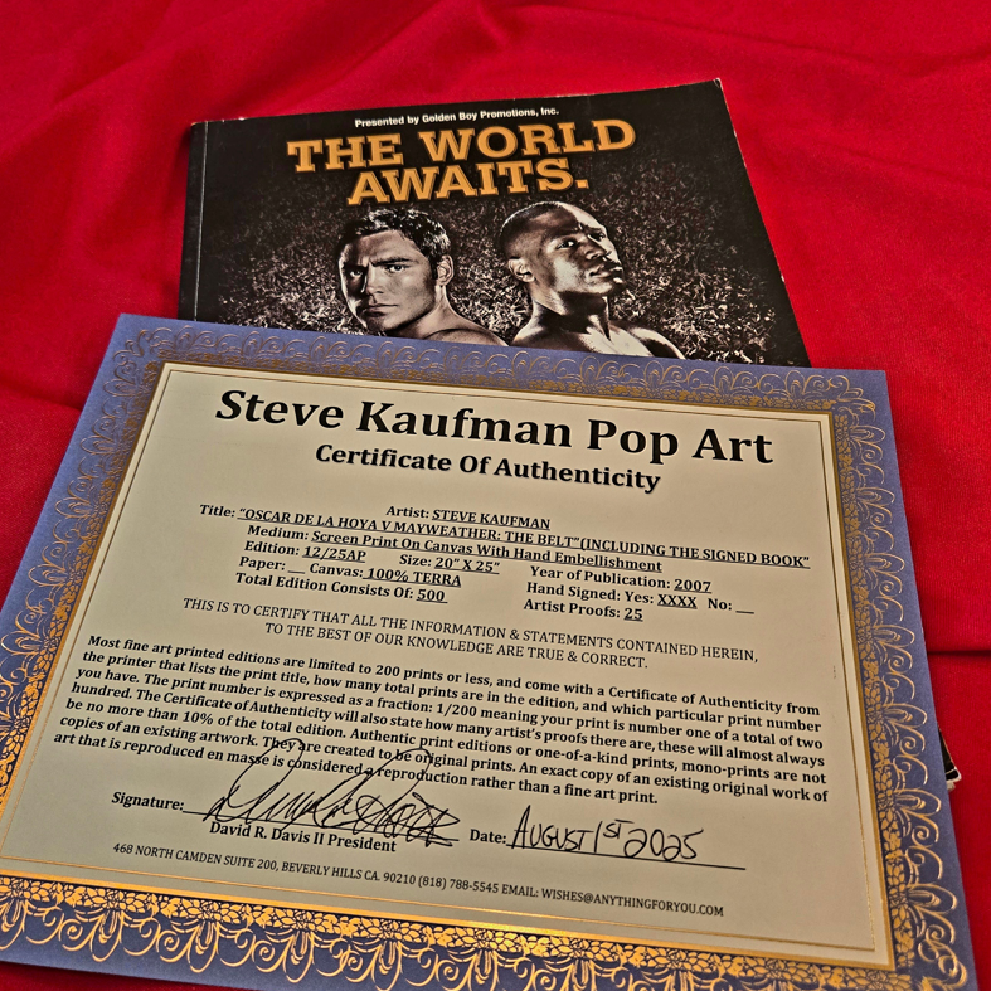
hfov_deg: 52.5
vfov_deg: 52.4
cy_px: 431
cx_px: 471
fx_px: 1004
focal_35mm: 31
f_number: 1.8
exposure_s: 1/120
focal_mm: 5.4
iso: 250
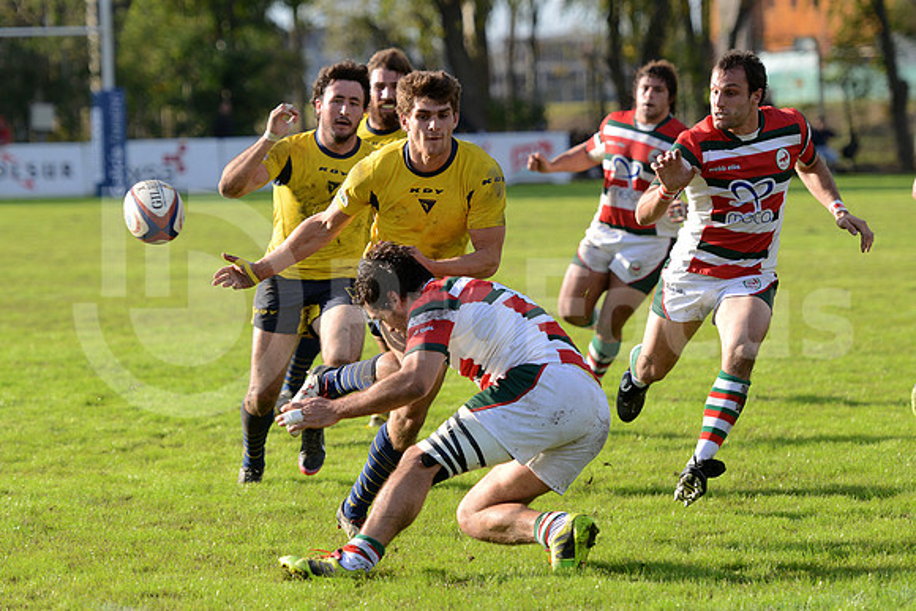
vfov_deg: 8.1
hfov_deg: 12.1
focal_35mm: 170
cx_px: 458
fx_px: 4326
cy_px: 306
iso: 640
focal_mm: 170
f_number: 4
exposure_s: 1/1250
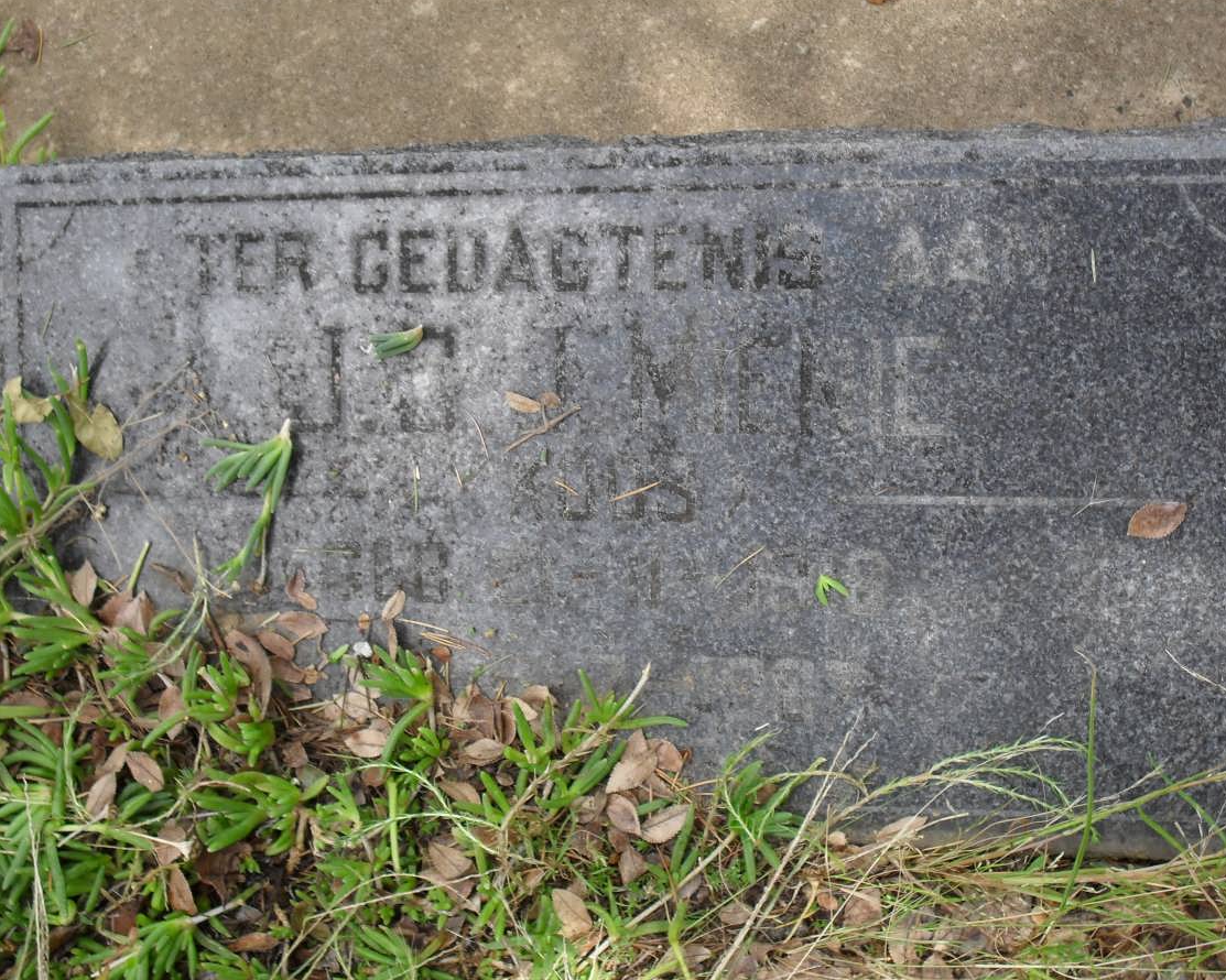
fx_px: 2177
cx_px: 642
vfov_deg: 25.4
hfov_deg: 31.5
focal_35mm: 60
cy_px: 489
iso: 100
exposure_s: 1/125
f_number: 4.3
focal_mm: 10.1
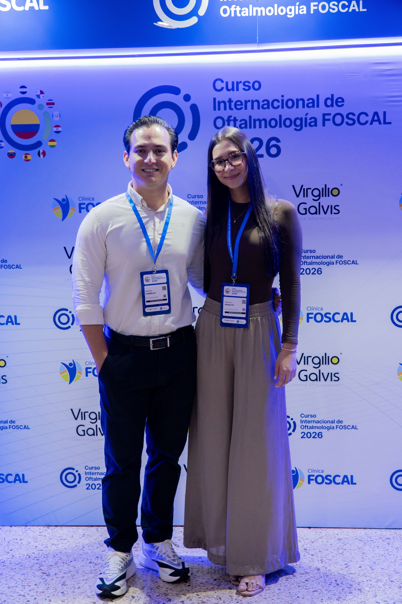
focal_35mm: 48
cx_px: 201
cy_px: 302
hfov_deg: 28.1
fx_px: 804
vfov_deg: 41.1
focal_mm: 32
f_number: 4
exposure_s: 1/160
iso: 1000
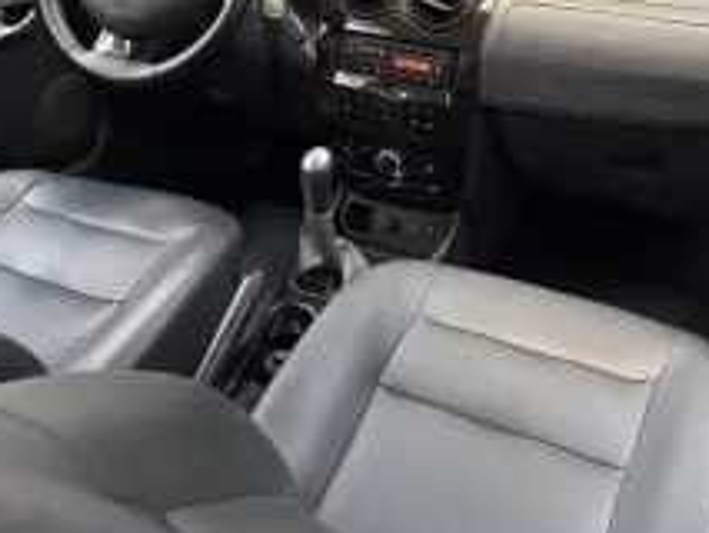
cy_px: 117
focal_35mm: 44
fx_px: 902
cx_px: 366
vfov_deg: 32.1
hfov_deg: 42.9
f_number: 1.6
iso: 100
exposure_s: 1/50
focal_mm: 5.96
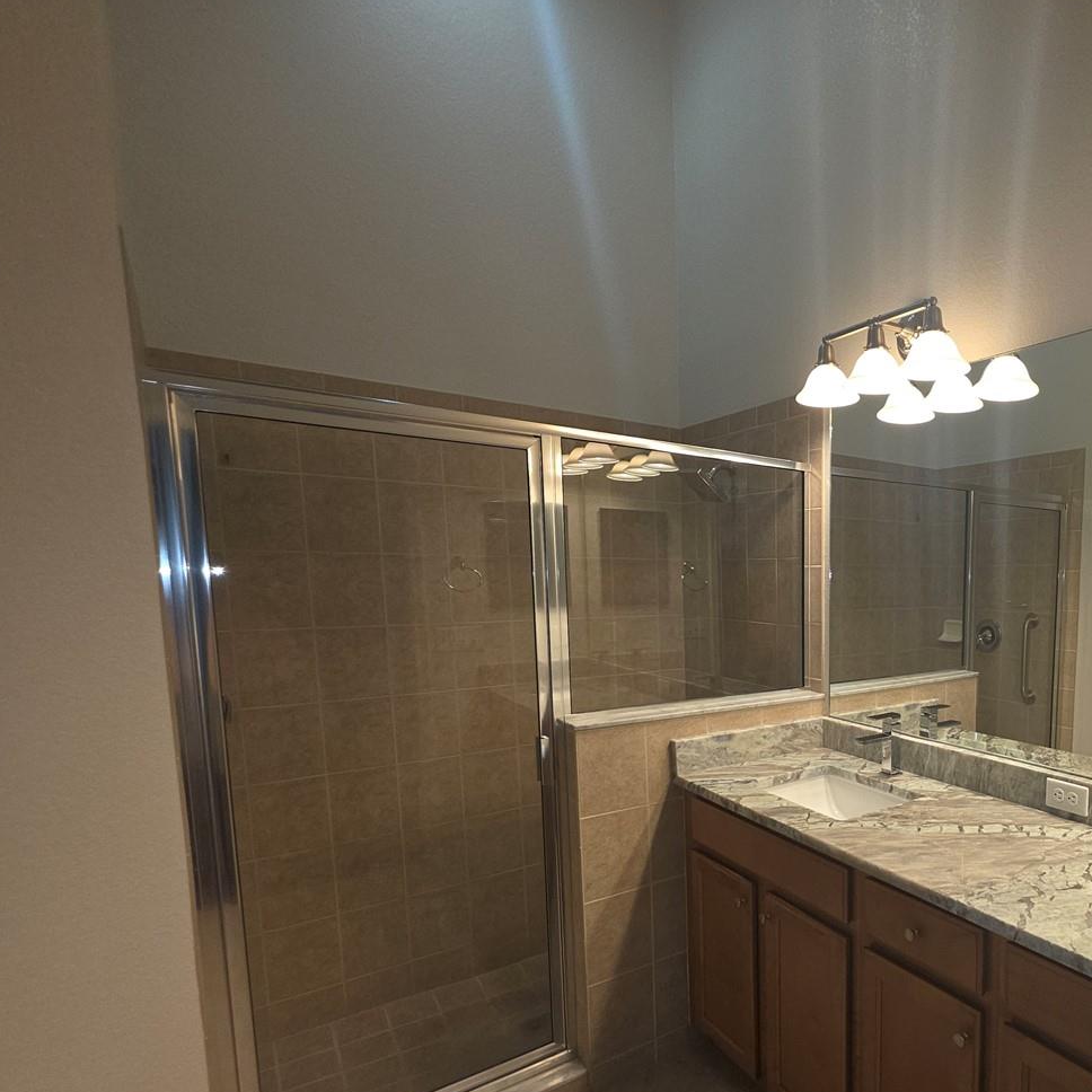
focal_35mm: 19
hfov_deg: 69.5
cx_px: 884
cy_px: 667
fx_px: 678
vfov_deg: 76.6
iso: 50
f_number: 1.9
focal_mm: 2.2
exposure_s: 1/60
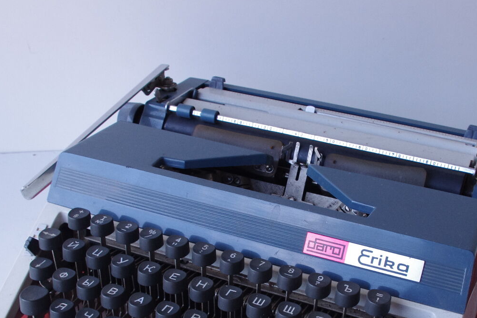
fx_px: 689
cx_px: 274
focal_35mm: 52
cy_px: 262
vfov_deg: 25.5
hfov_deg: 38.1
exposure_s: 1/100
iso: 800
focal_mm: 20
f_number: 8
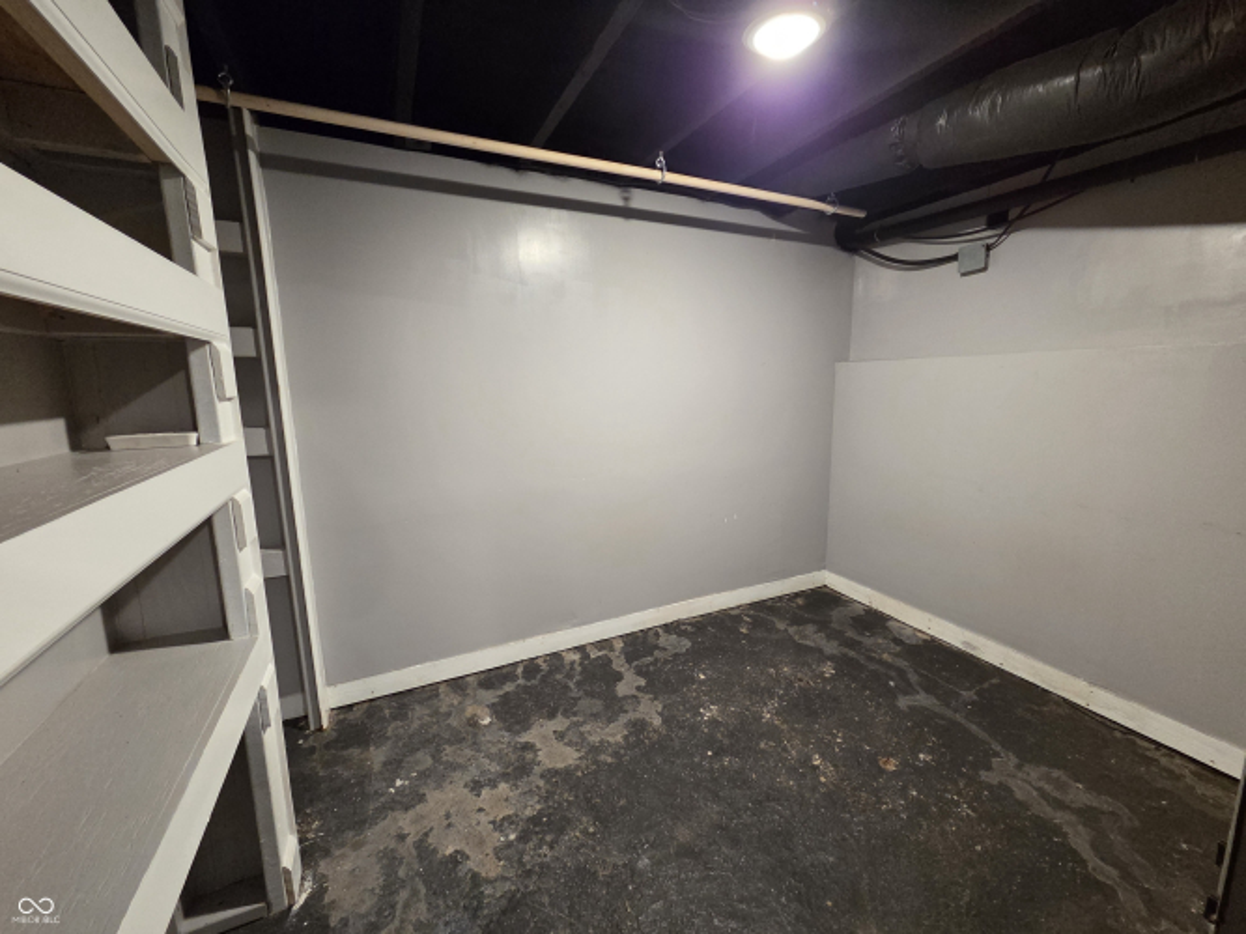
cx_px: 623
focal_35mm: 13
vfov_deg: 89.9
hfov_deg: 106.2
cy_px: 467
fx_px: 468
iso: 1000
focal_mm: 2.2
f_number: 2.2
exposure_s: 1/60
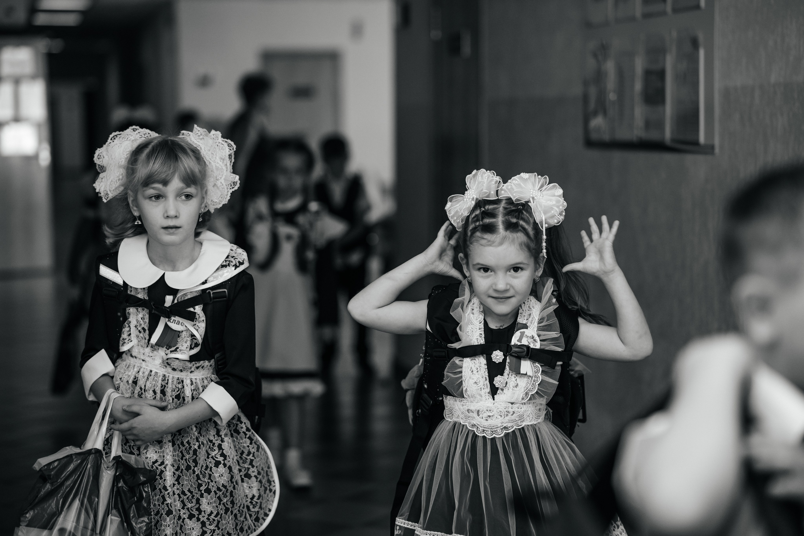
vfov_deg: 16.1
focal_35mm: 85
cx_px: 402
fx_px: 1898
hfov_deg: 23.9
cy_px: 268
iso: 640
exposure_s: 1/320
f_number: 2.2
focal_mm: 85
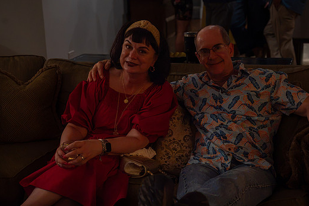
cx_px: 169
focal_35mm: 68
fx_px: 584
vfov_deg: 20.0
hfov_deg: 29.6
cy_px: 100
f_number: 4.5
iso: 2500
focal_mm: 61
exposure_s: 1/160
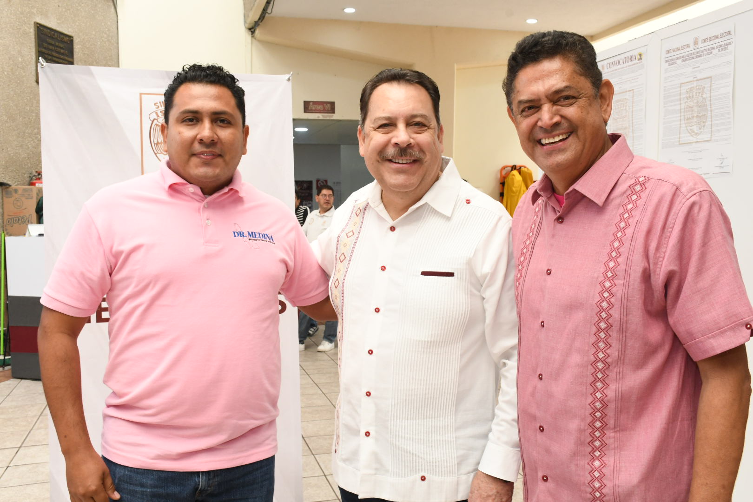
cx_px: 376
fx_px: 711
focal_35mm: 34
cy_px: 251
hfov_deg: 55.8
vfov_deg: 38.9
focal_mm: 23
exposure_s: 1/100
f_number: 11
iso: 1250
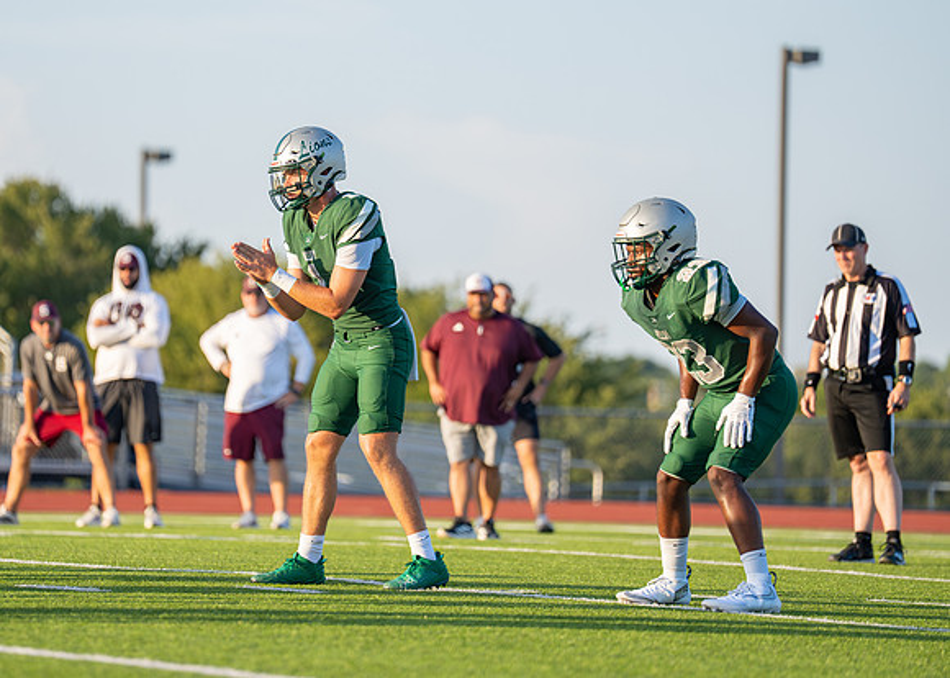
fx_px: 6389
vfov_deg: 6.1
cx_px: 348
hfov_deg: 8.5
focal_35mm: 237
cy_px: 278
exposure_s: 1/2000
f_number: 2.8
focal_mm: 191
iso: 320
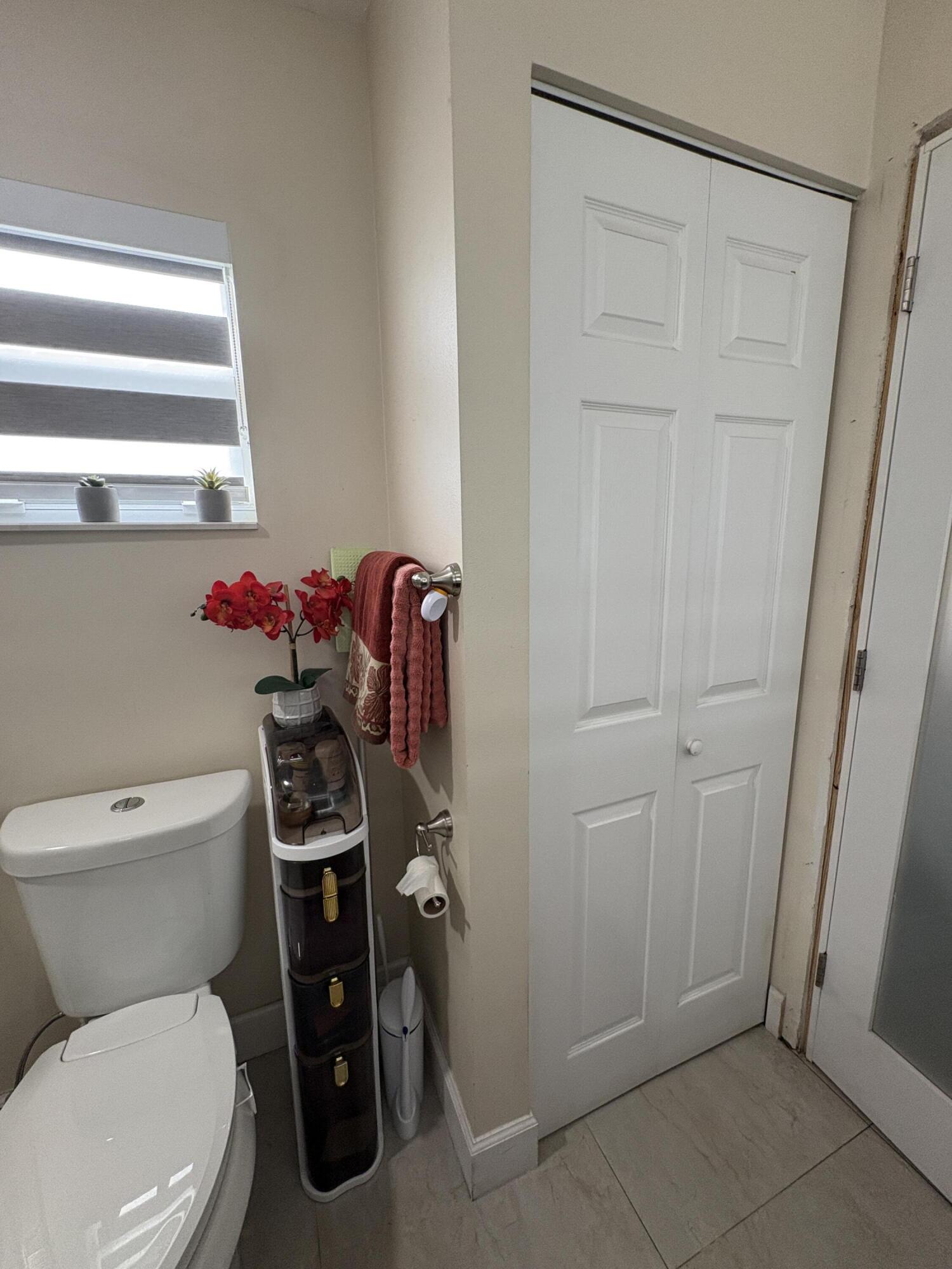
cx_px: 476
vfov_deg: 102.1
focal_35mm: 14
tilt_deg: -8.9
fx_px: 513
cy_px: 634
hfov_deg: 85.7
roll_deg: +0.8
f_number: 2.2
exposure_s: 1/60
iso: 250
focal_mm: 2.22
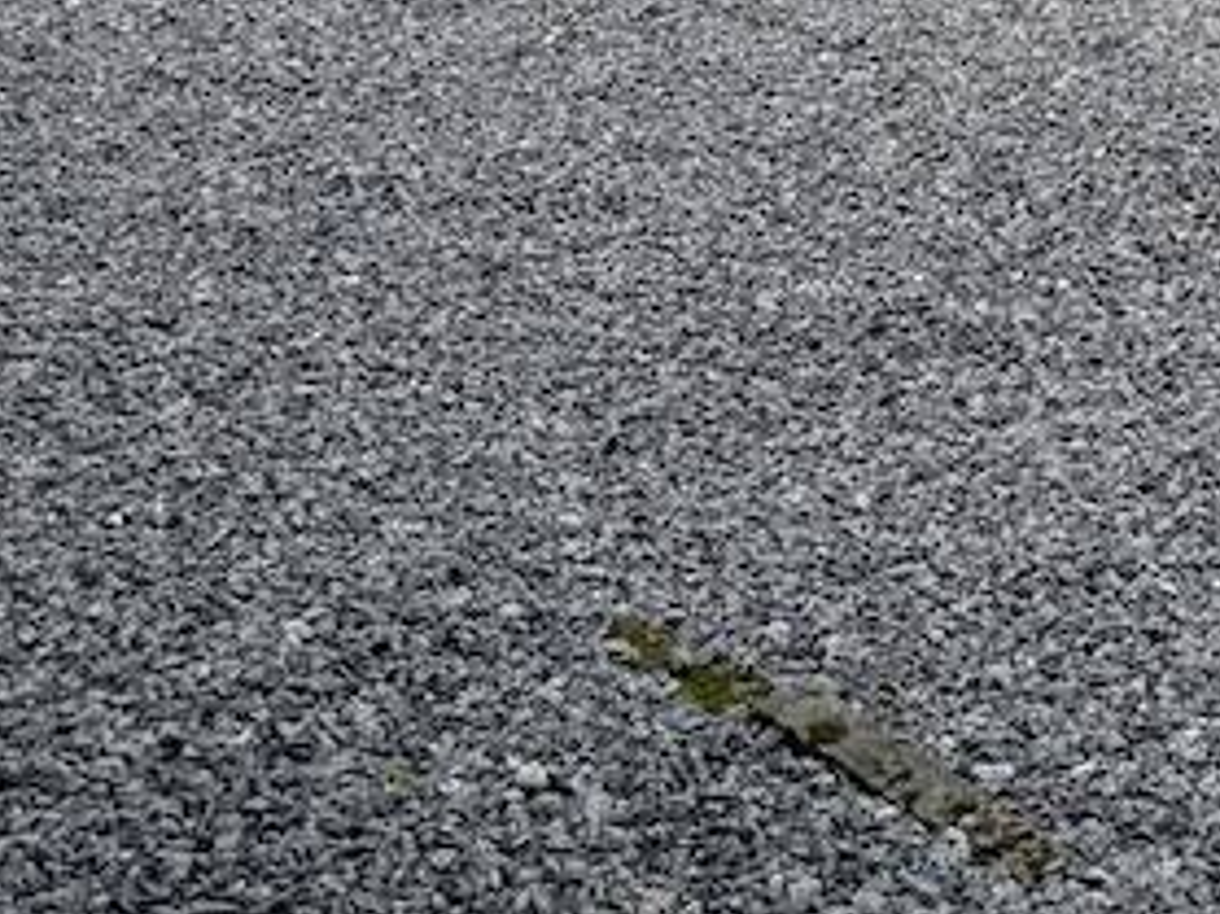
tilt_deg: -1.0
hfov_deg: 20.1
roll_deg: +0.2
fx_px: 3100
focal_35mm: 88
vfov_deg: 14.7
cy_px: -726
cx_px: 1644
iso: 80
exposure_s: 1/5319
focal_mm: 6.76
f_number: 1.78
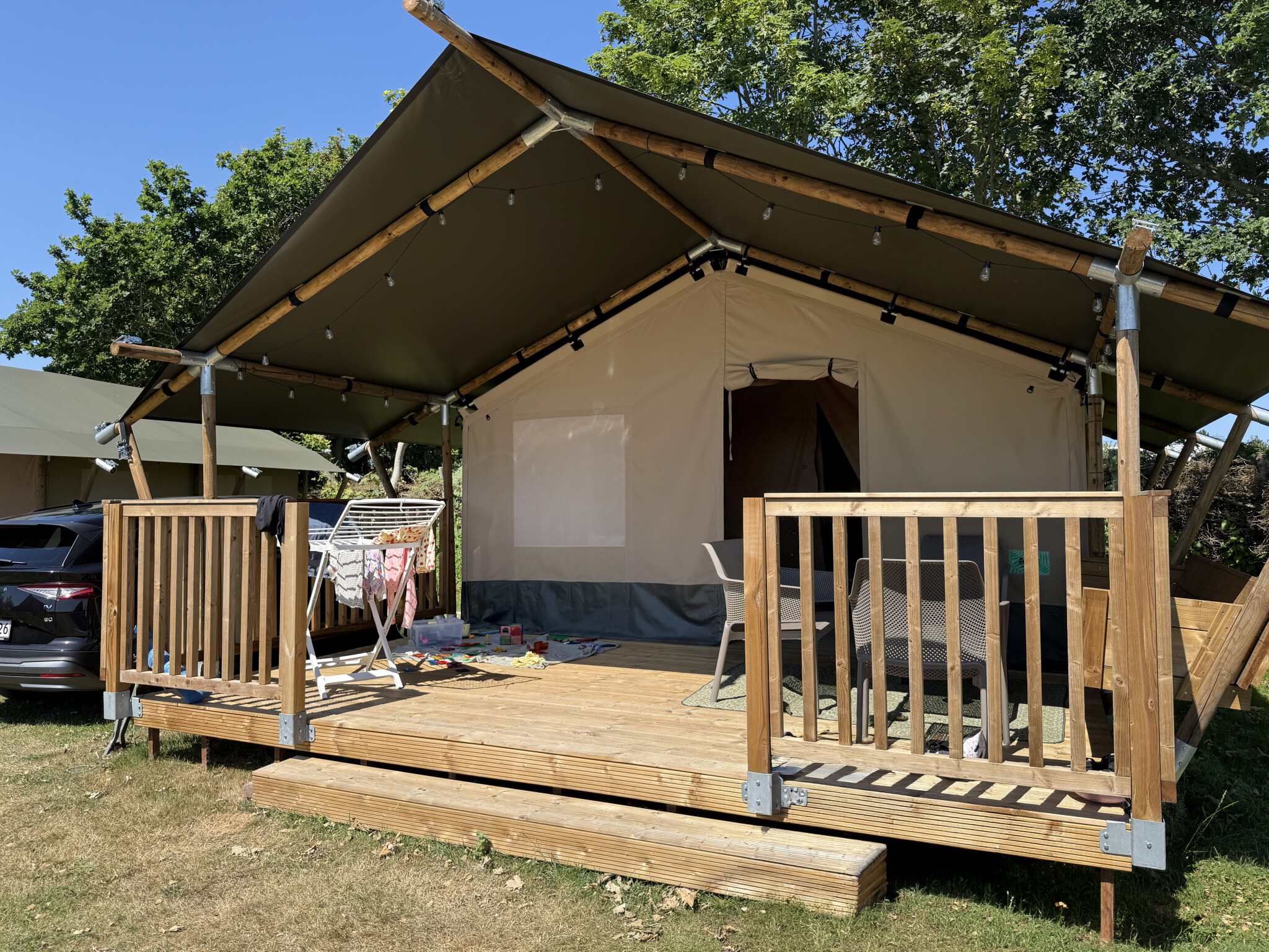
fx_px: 880
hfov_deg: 71.6
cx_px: 634
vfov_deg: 56.8
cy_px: 476
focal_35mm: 24
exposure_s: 1/2801
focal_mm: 6.76
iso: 80
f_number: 1.78
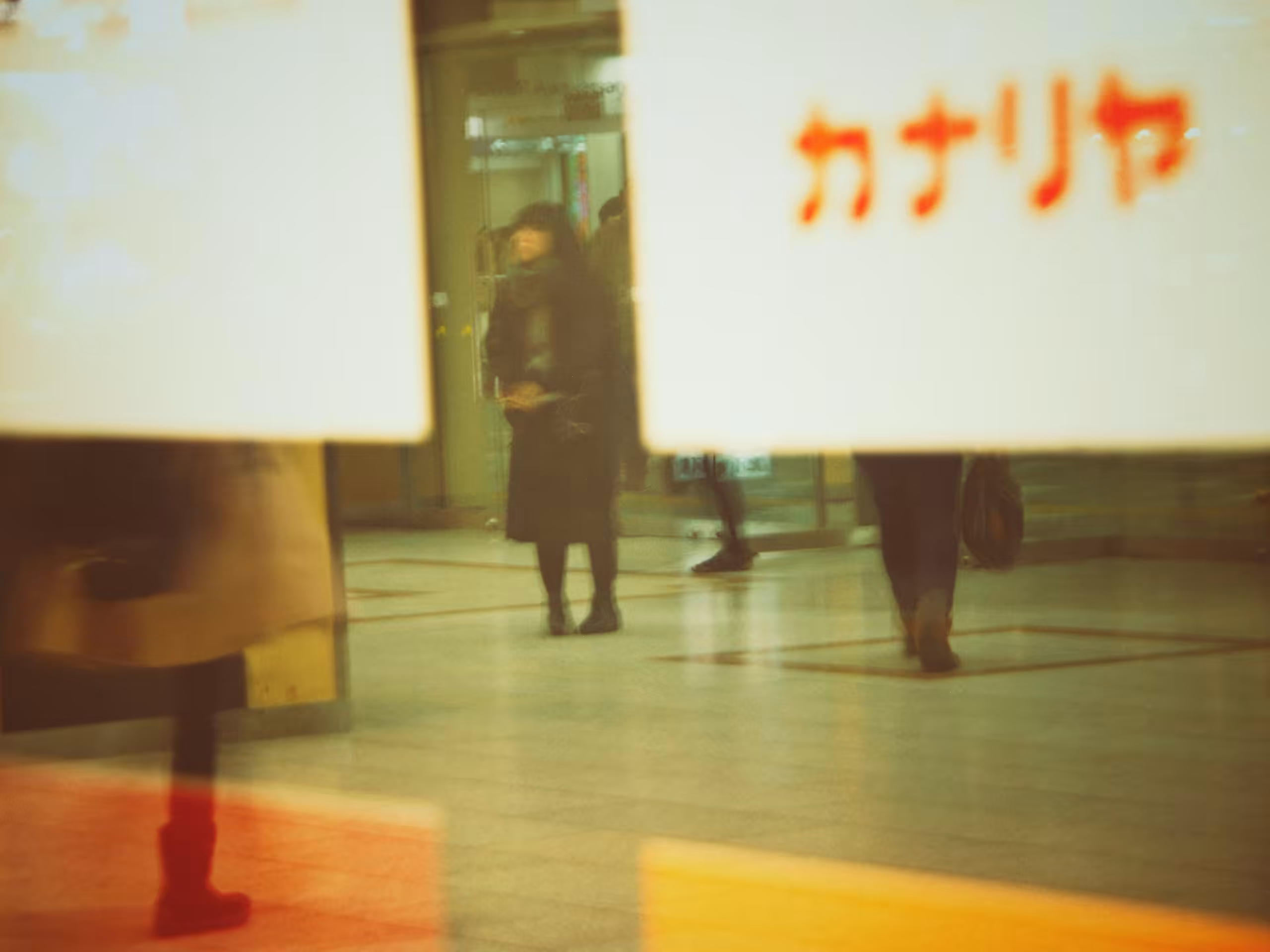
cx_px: 635
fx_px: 5173
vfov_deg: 10.5
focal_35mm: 141
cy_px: 476
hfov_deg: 14.0
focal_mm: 35.78
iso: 100
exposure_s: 1/4
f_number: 3.5
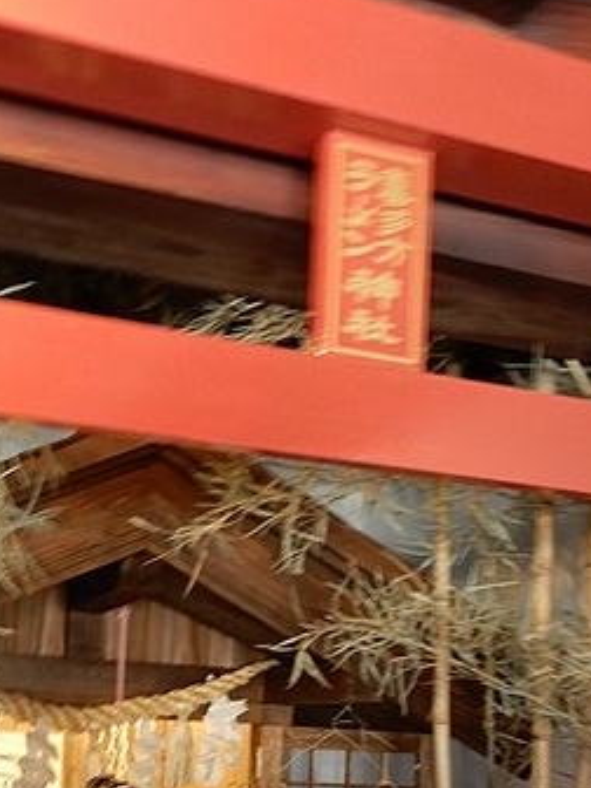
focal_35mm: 50
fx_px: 1138
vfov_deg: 35.6
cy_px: 729
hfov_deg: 29.0
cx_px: 226
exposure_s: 1/6
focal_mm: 4.3
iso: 200
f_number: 3.4
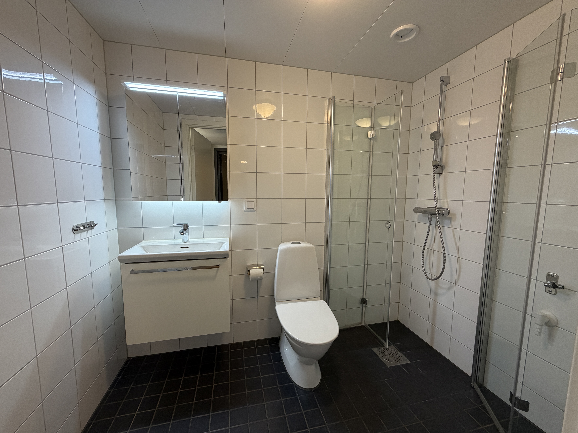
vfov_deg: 85.7
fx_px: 234
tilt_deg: -6.4
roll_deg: +0.1
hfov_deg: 102.1
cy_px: 216
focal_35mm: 14
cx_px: 289
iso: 250
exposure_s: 1/100
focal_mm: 2.22
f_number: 2.2
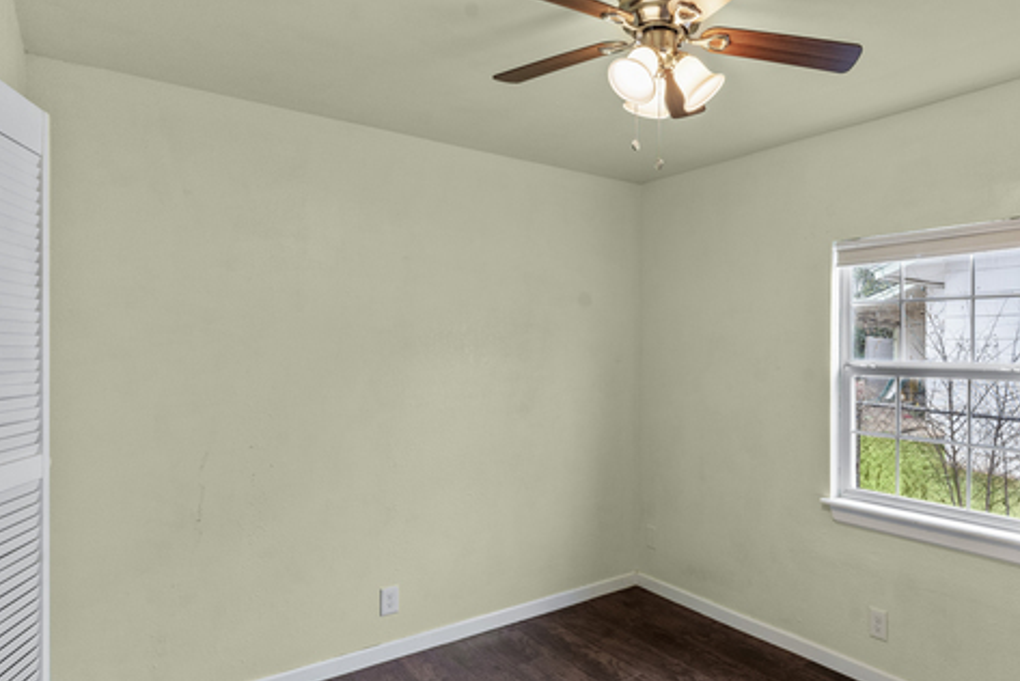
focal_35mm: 23
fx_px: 652
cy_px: 367
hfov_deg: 74.2
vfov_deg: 55.1
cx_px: 662
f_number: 8
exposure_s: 1/30
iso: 3200
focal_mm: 17
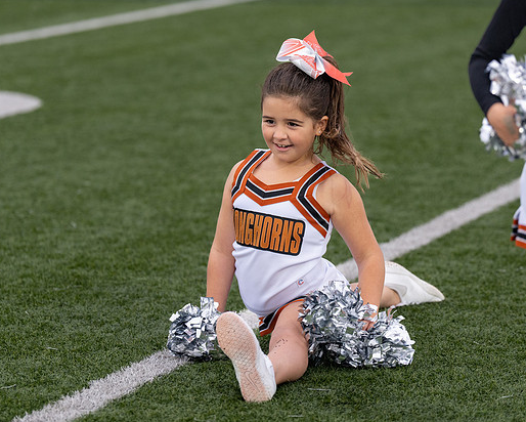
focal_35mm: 188
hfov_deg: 10.3
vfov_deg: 8.2
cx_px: 288
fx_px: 2929
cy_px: 186
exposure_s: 1/1000
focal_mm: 127
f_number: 2.8
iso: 640
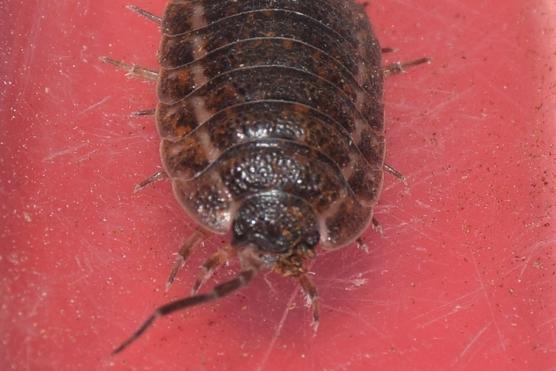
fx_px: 3243
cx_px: 278
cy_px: 186
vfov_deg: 6.5
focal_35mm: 210
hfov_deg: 9.8
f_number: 11
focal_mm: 140
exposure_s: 1/160
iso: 100
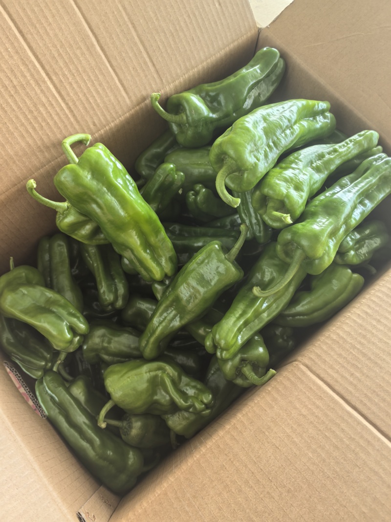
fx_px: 407
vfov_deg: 65.3
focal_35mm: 27
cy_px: 261
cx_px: 196
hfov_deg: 51.3
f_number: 2
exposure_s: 1/100
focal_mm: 5.75
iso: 80
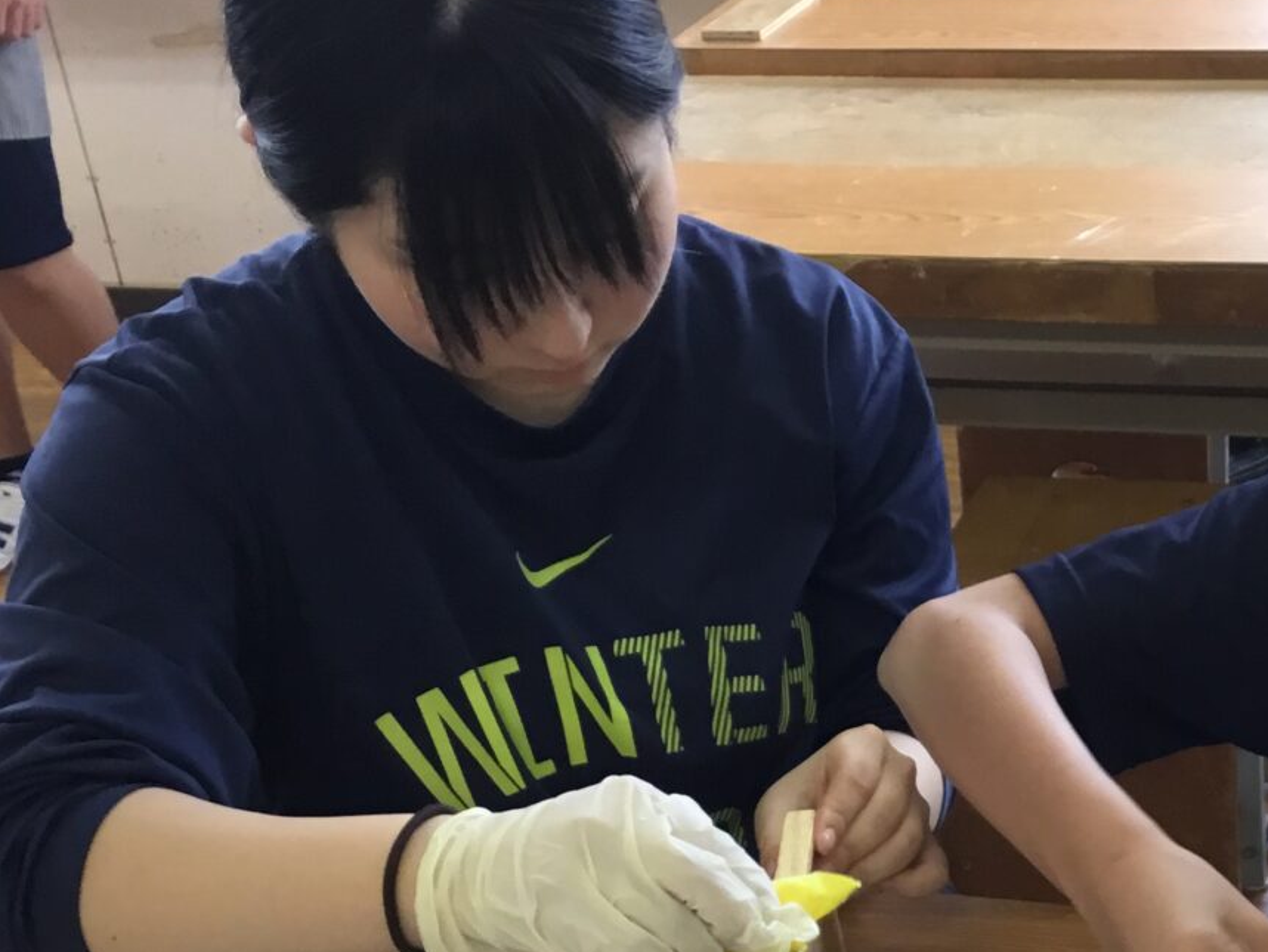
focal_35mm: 65
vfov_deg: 22.0
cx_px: 1116
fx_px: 2382
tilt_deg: -32.4
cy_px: 893
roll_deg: +2.7
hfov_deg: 28.8
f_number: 2.4
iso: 50
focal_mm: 3.3
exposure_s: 1/30
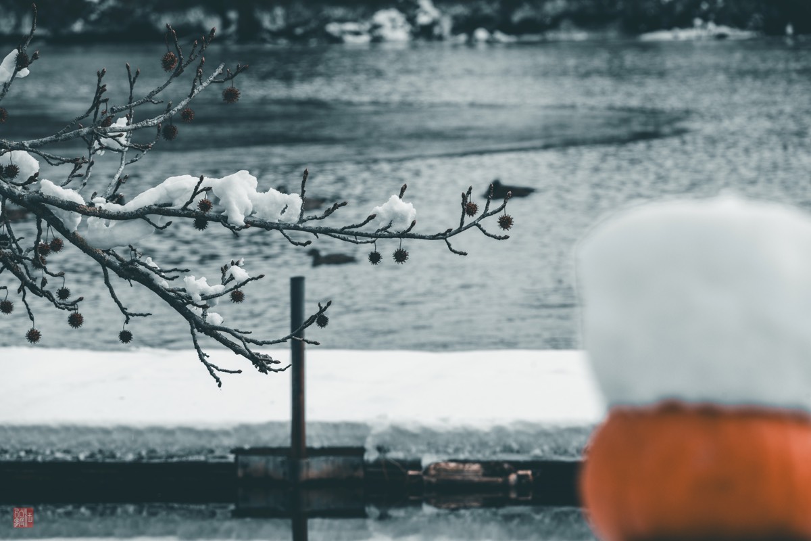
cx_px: 406
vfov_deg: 6.9
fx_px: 4505
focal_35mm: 200
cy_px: 270
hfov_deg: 10.3
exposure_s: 1/200
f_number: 10
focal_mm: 200
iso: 200
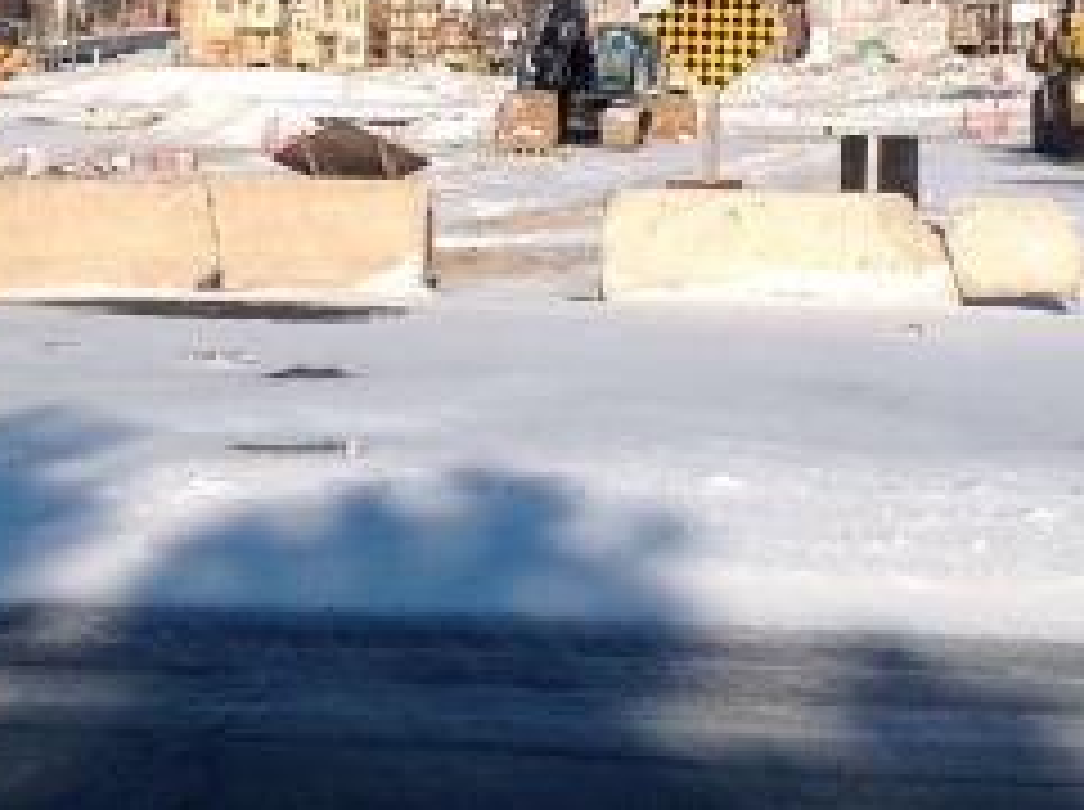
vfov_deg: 13.8
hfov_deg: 18.6
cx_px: 427
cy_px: 74
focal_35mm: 106
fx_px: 3314
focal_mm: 4.28
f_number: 2.4
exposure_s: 1/2747
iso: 80
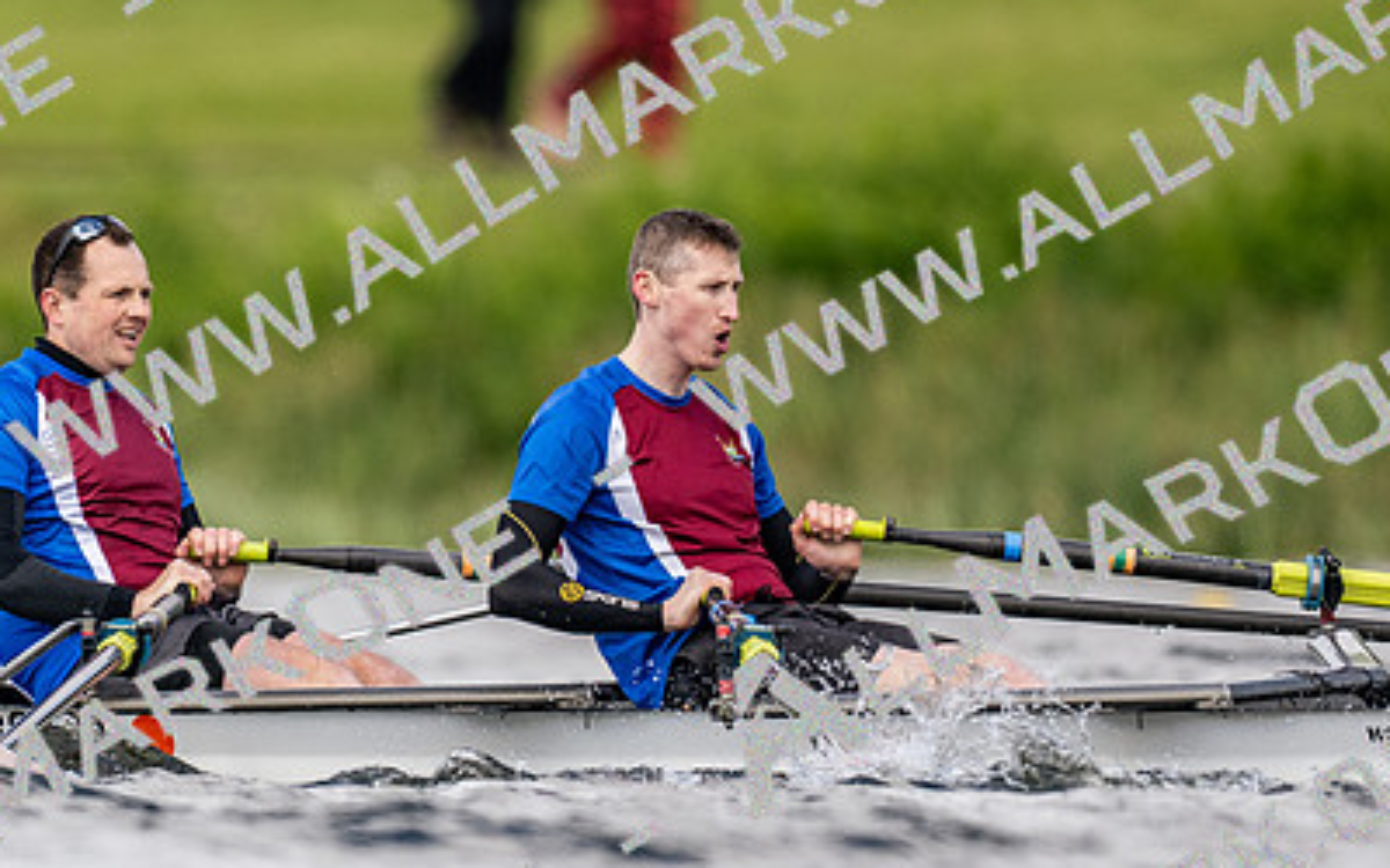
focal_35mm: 1330
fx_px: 50383
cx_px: 434
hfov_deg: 1.6
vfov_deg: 1.0
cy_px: 490
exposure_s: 1/2500
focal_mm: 600
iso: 500
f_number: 4
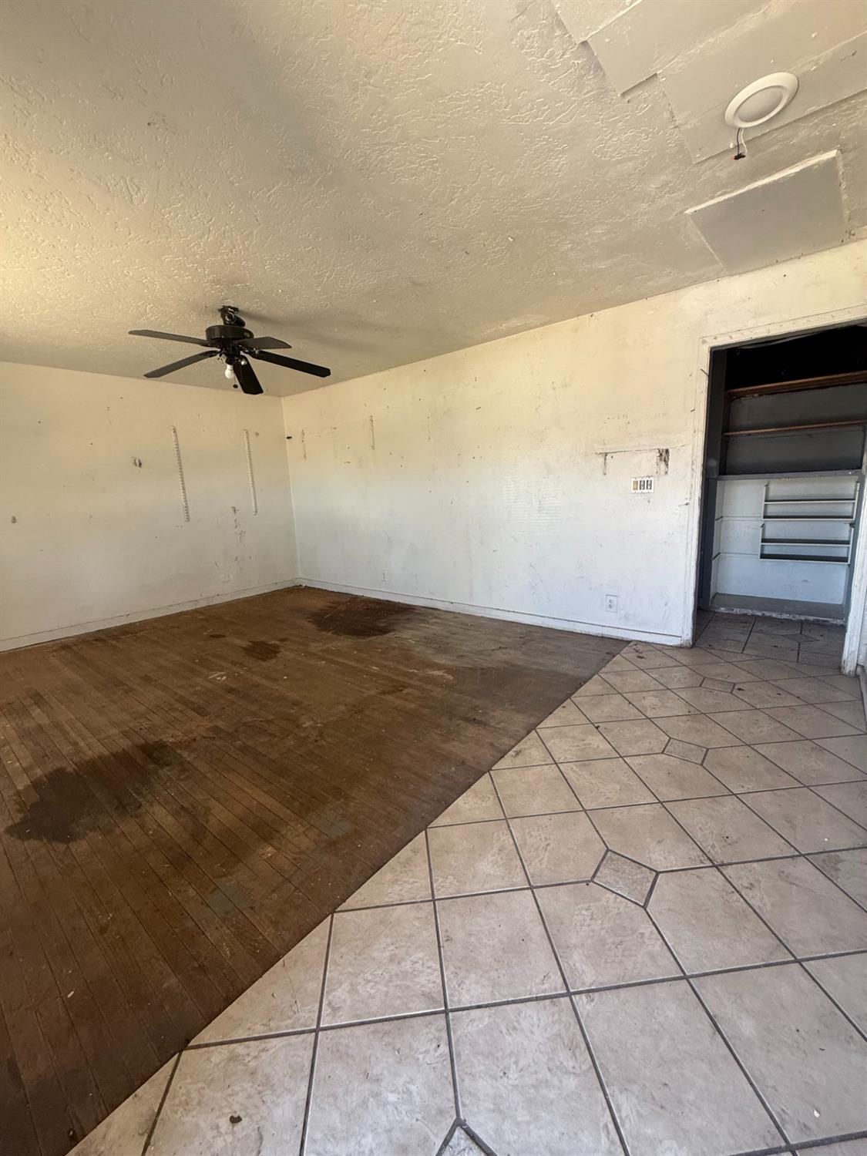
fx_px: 468
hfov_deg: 85.7
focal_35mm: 14
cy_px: 578
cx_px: 434
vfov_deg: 102.1
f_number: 2.2
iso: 200
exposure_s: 1/99
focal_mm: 2.22
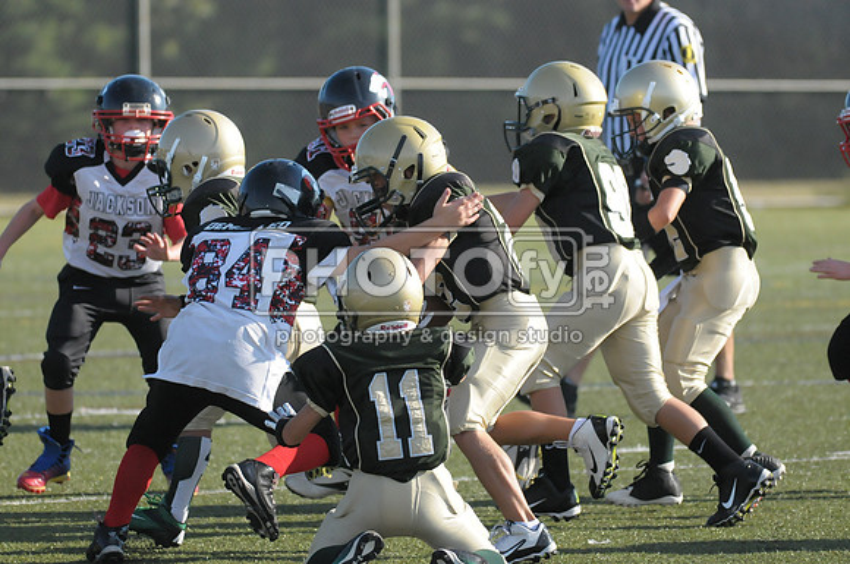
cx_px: 425
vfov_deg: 4.6
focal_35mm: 300
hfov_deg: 6.9
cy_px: 282
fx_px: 7073
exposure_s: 1/5000
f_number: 4
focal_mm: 200
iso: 1600
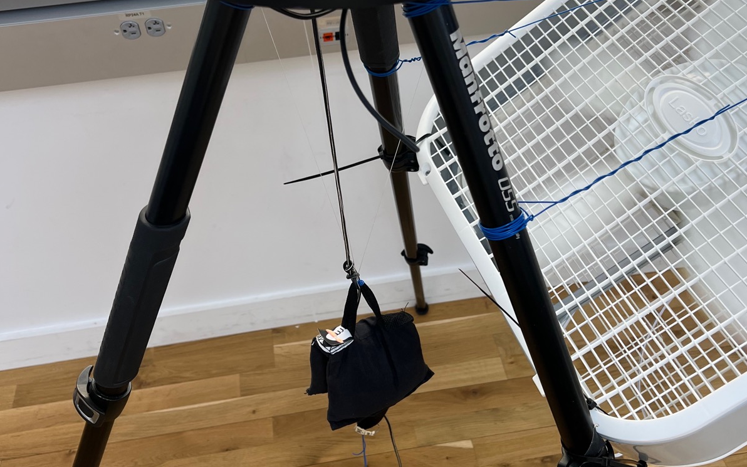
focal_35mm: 37
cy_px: 237
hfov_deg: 52.7
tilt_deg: -44.8
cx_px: 375
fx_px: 753
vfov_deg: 34.4
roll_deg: +2.9
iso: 40
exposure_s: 1/100
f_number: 1.5
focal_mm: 5.7
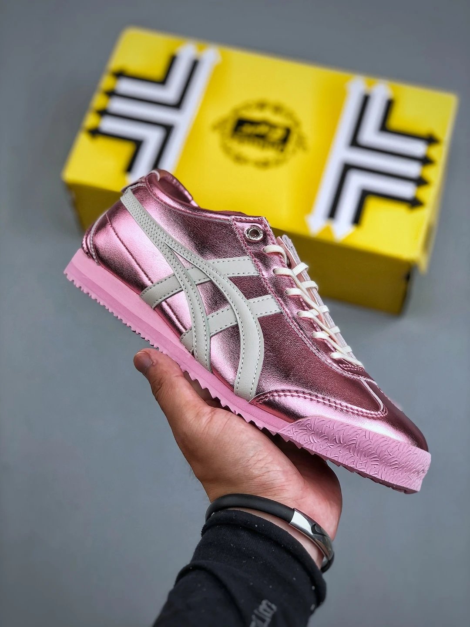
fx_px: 1032
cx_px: 235
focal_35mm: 57
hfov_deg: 25.7
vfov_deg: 33.8
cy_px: 314
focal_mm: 6.6
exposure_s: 1/100
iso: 25
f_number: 2.8
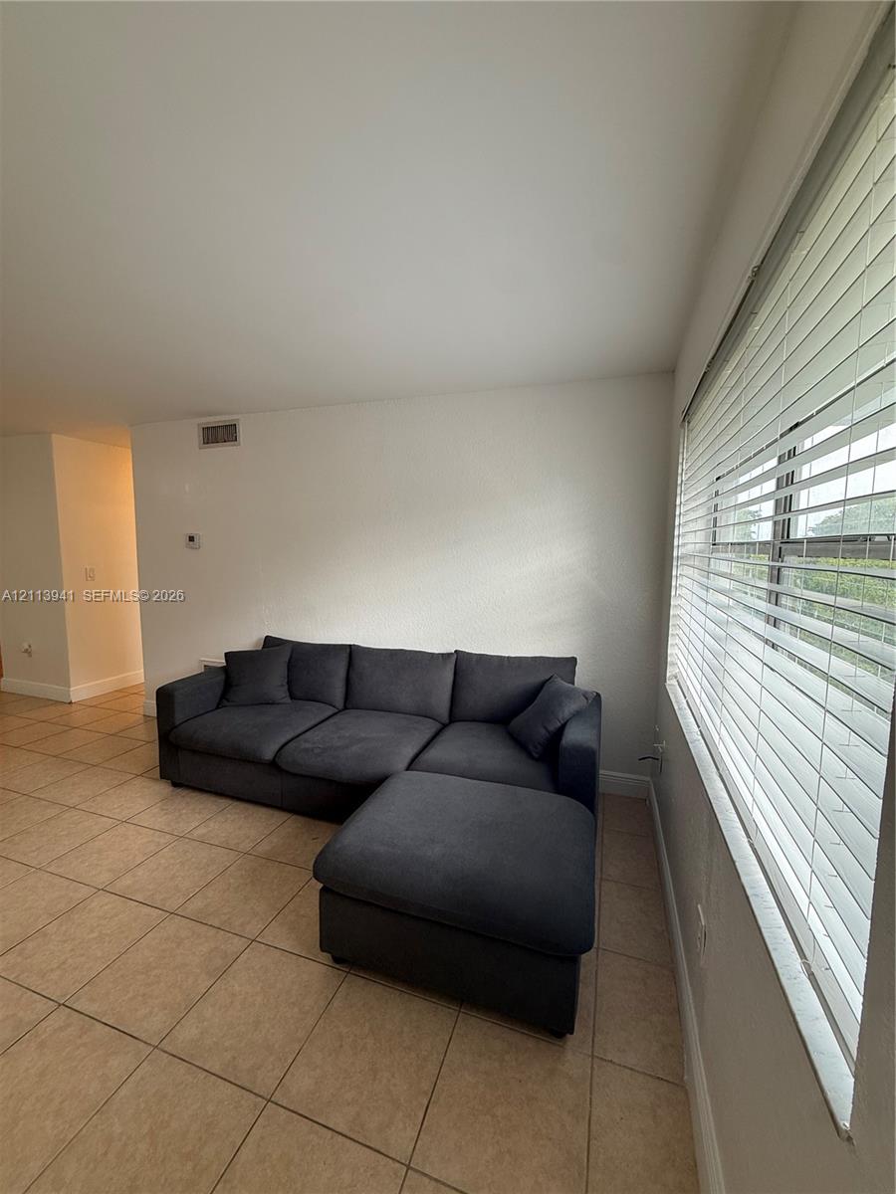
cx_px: 448
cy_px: 597
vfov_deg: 102.1
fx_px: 483
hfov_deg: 85.7
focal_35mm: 14
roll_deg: +0.6
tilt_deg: -5.0
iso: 100
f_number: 2.2
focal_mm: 2.22
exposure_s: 1/120
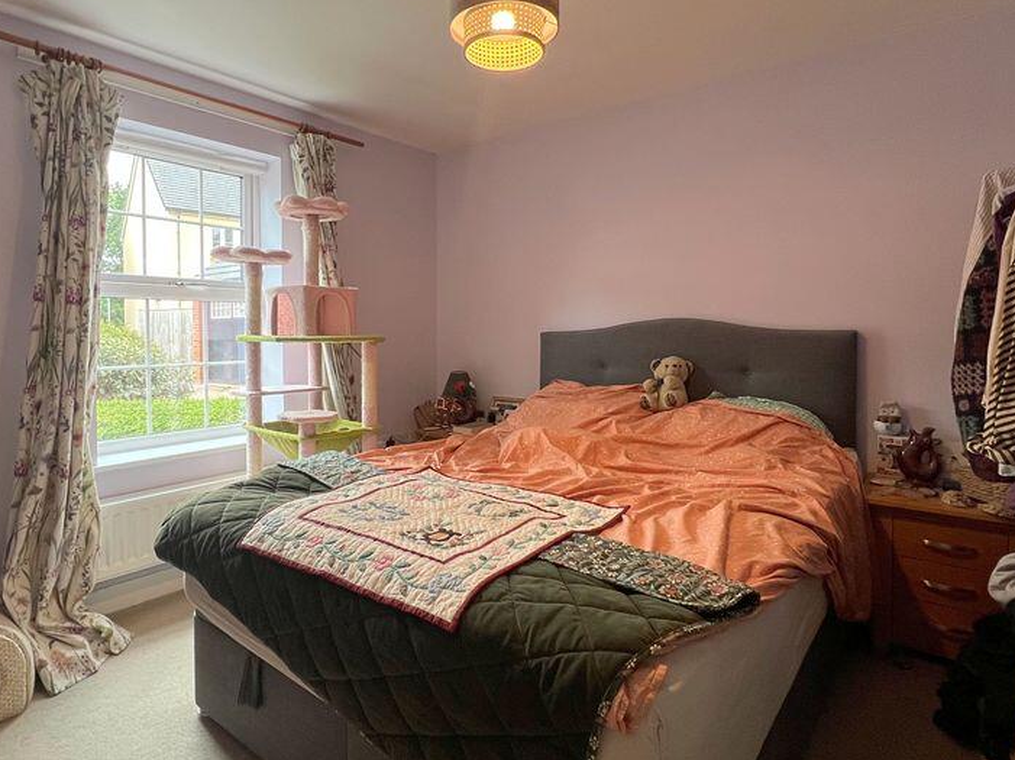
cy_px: 347
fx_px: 557
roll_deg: +0.7
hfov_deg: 84.6
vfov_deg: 68.5
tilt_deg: -0.9
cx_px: 476
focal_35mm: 19
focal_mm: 1.57
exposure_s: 1/99
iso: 200
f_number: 1.8
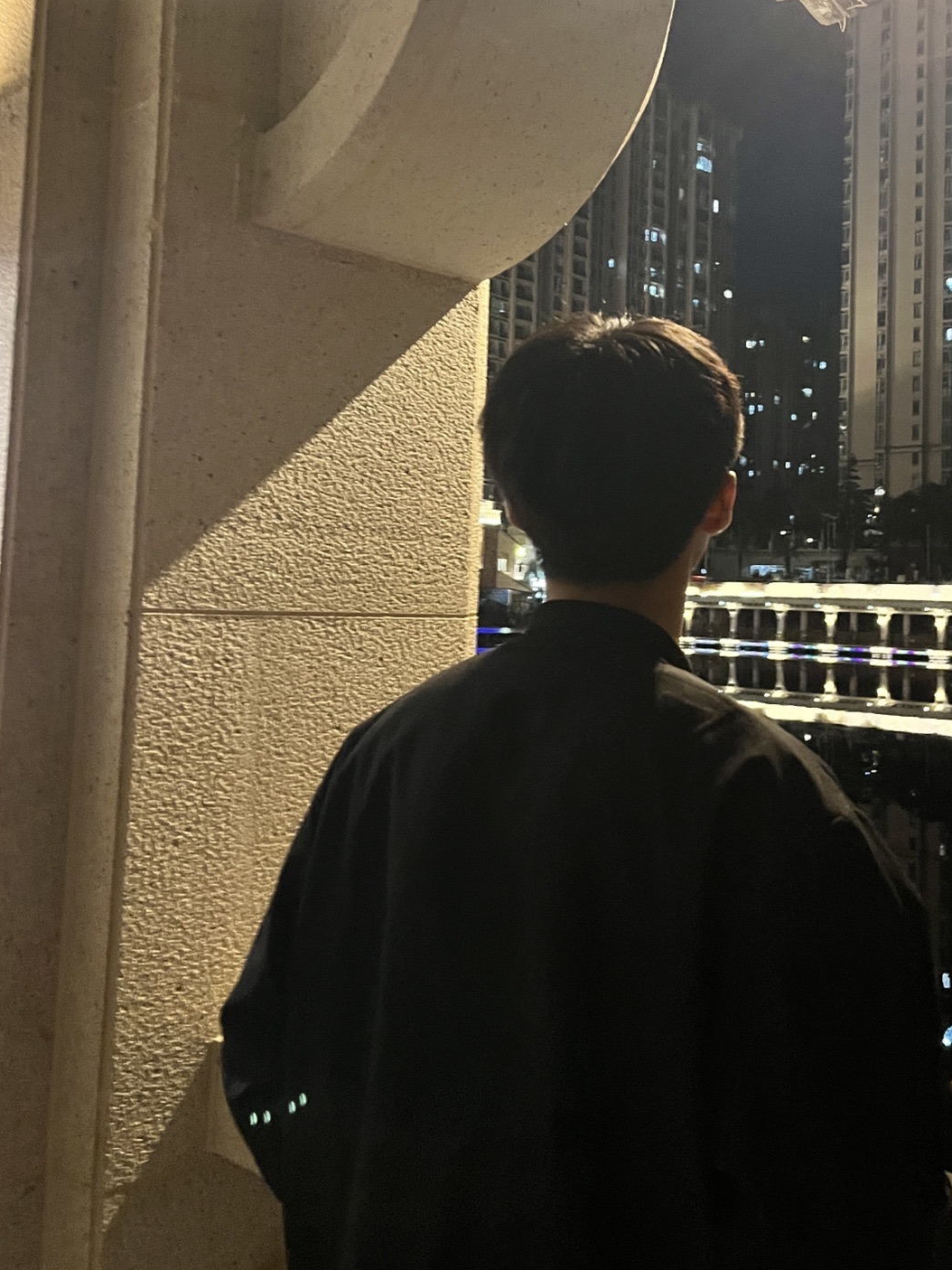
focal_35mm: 37
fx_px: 1357
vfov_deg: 49.7
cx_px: 637
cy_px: 478
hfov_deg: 38.2
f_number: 1.6
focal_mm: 5.1
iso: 640
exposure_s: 1/30
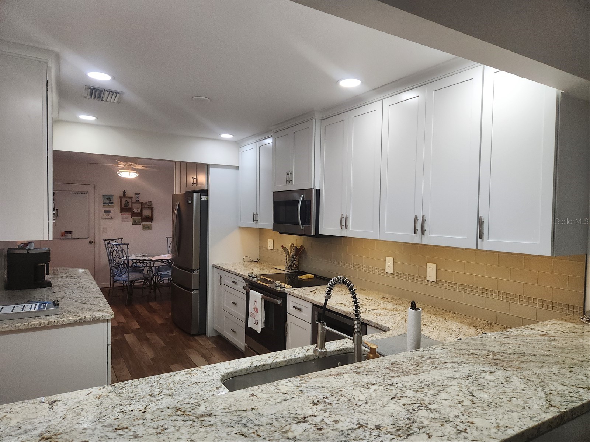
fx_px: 392
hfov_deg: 73.9
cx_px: 295
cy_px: 221
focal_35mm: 23
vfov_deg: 58.9
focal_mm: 5.4
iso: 125
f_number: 1.8
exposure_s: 1/120
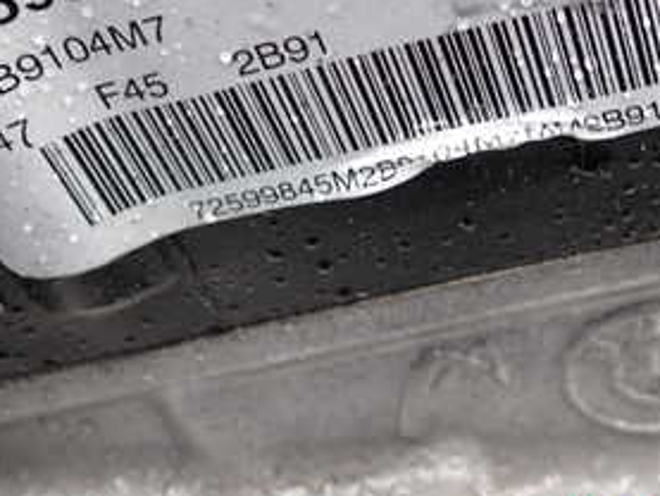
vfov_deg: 21.9
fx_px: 1240
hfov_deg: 29.7
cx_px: 400
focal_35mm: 65
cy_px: 19
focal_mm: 5.4
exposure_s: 1/60
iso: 160
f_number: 2.3
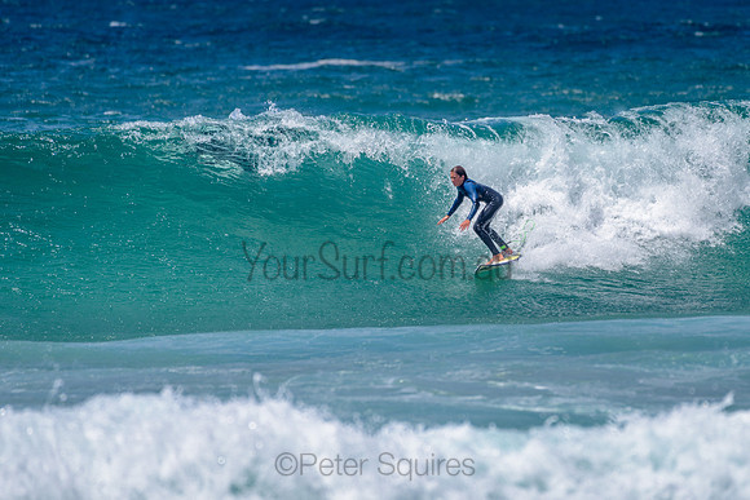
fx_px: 12800
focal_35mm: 614
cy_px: 223
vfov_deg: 2.2
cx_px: 446
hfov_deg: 3.4
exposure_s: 1/2000
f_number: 5.6
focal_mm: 500
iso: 80
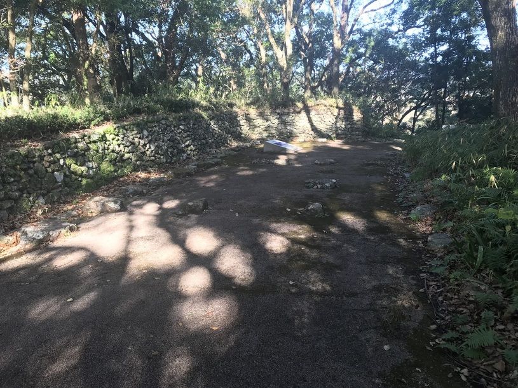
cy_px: 194
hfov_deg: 63.5
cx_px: 259
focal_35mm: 28
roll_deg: +0.5
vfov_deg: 49.7
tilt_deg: -10.0
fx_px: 419
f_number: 1.8
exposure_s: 1/120
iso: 32
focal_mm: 3.99
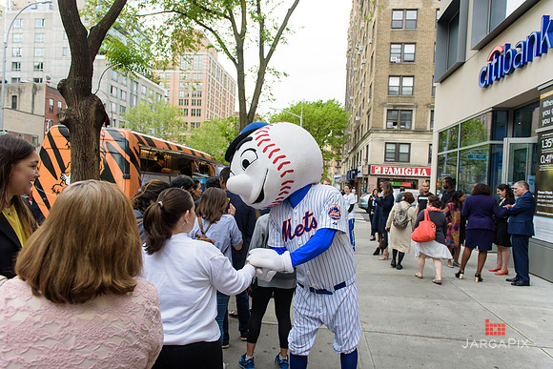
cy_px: 184
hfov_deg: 73.7
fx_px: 369
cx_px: 276
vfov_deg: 53.2
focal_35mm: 24
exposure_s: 1/250
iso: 200
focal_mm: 24
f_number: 4
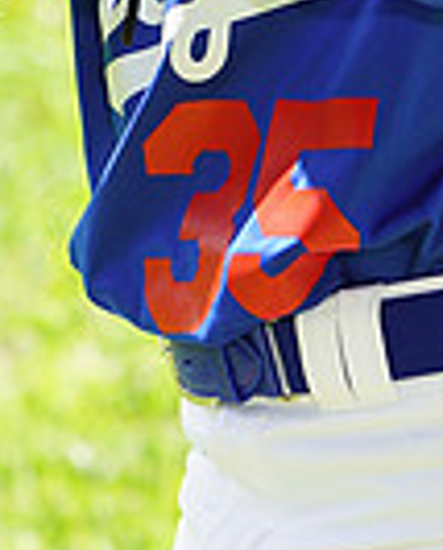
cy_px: -385
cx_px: 145
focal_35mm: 756
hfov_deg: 2.1
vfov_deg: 2.5
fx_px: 12348
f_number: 6.3
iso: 200
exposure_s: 1/200
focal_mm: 185
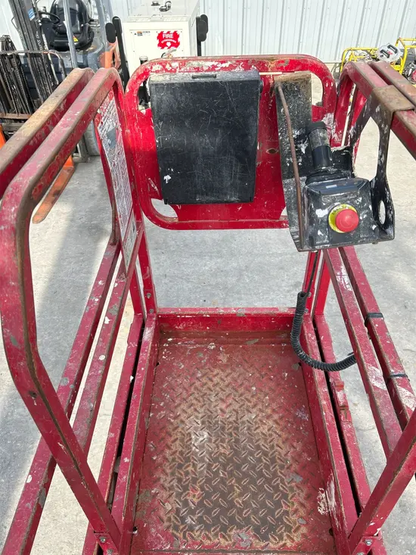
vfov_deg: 67.3
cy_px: 278
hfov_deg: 53.1
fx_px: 416
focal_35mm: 26
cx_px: 208
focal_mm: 5.7
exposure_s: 1/1135
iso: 50
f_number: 1.5
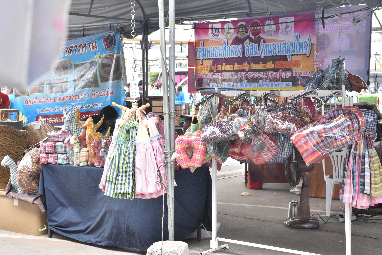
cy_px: 118
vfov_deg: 21.6
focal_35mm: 63
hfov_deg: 31.9
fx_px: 668
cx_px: 191
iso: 2000
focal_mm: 38
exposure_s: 1/250
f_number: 8
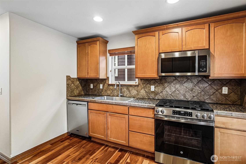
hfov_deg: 96.7
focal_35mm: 16
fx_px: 109
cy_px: 82
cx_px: 123
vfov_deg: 73.7
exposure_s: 1/13
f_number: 8
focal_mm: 16
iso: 1600
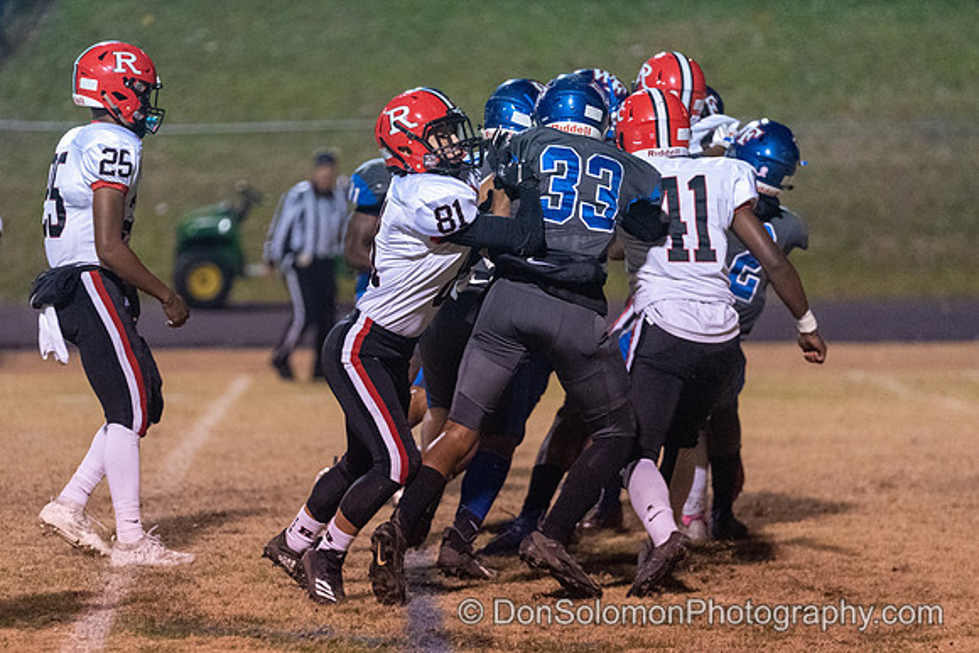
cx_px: 385
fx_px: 6600
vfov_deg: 5.7
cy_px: 310
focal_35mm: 243
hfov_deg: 8.5
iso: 10000
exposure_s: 1/800
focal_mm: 200
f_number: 2.8
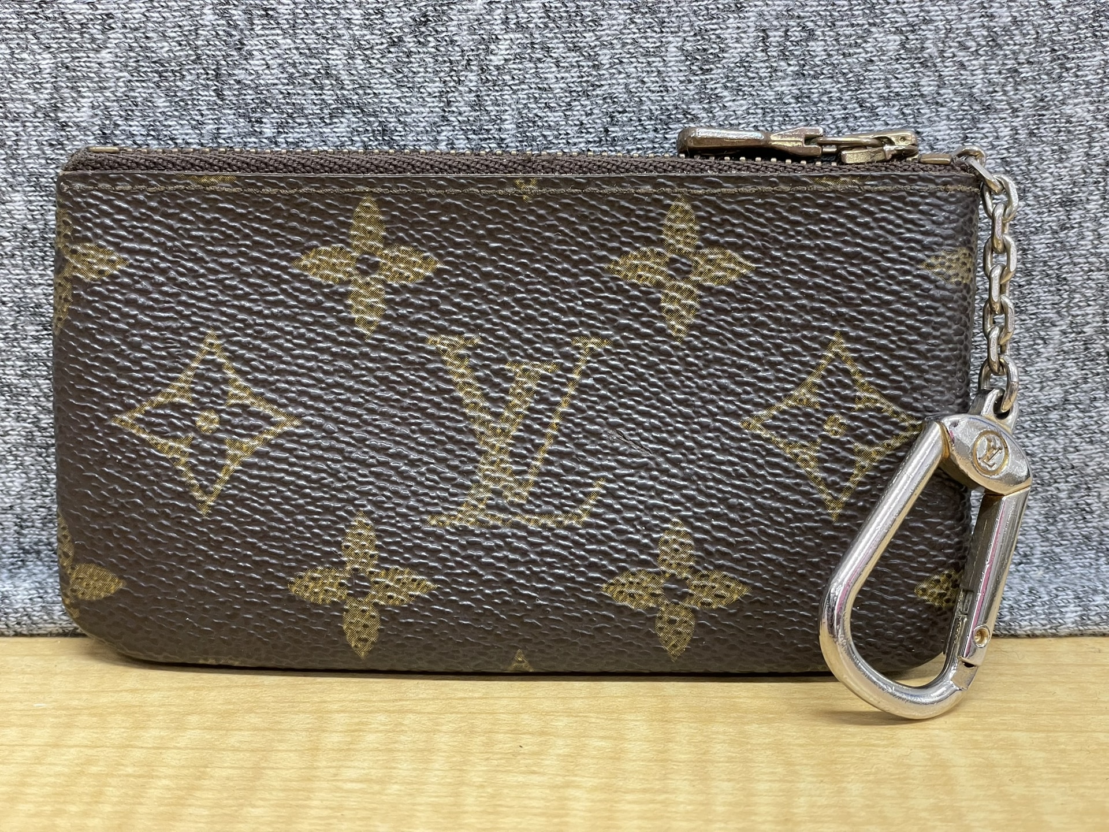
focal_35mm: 52
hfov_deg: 36.8
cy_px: 416
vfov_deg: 28.0
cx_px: 554
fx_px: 1666
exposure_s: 1/60
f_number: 2
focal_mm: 6
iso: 250
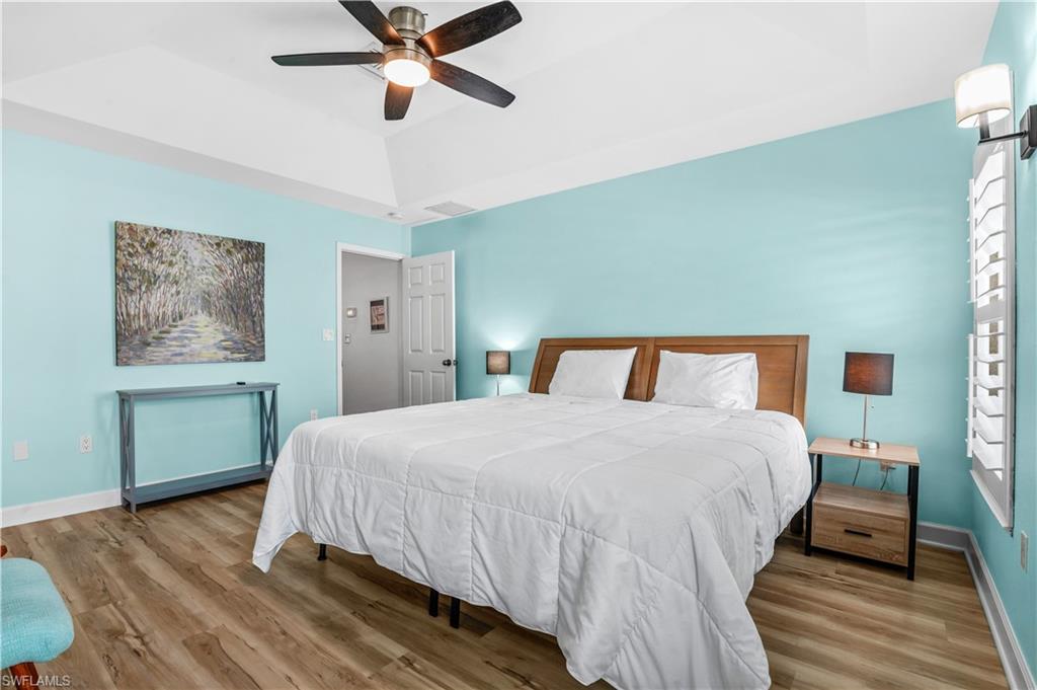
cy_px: 345
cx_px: 518
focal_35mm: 16
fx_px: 461
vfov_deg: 73.7
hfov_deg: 96.8
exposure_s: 1/4
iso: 320
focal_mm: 16
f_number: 10
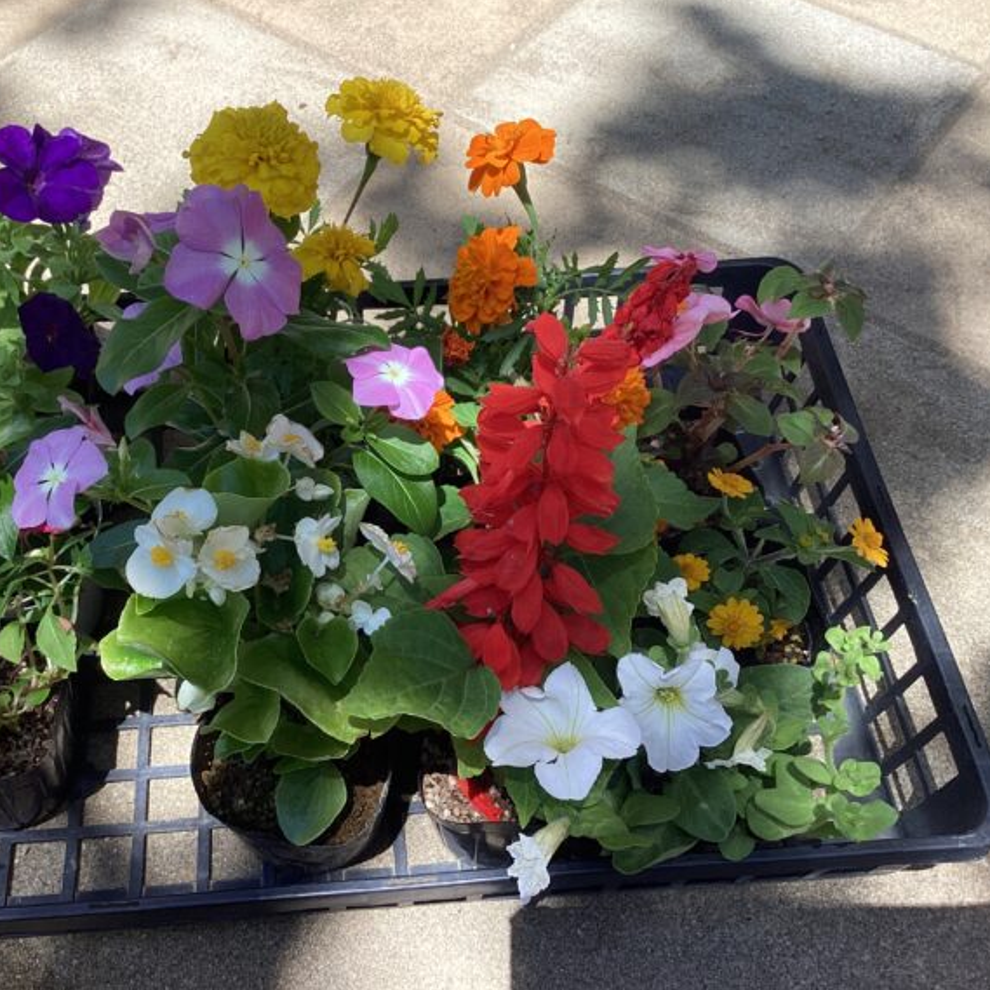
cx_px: 374
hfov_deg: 44.6
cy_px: 491
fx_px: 1197
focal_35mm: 37
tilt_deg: -52.5
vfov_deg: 44.9
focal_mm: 3.3
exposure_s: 1/233
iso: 25
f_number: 2.4
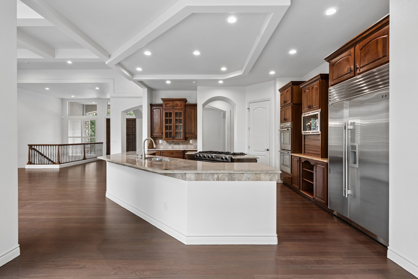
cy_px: 140
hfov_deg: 93.2
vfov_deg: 70.5
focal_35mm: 17
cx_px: 209
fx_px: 197
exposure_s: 1/60
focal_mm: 17
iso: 640
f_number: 8
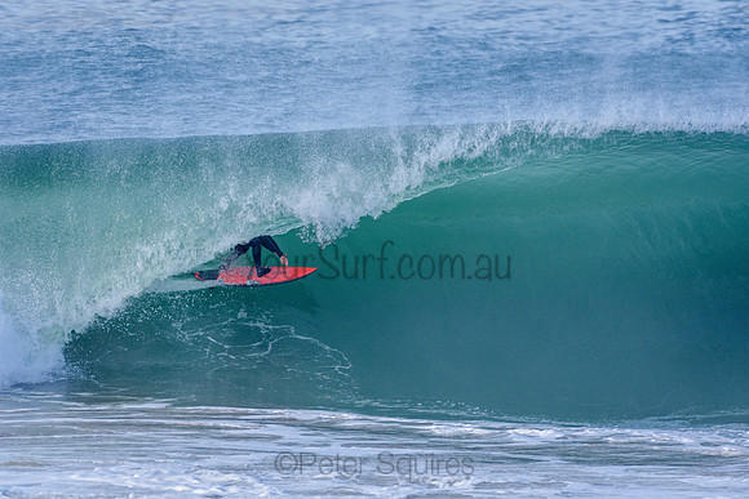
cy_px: 250
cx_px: 374
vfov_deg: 1.8
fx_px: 15607
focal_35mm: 750
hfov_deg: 2.7
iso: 560
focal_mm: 500
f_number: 5.6
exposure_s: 1/2000
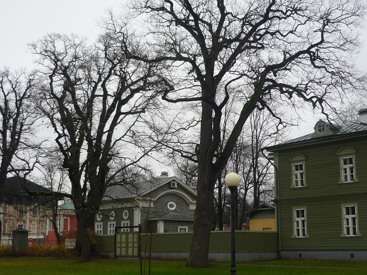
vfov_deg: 27.5
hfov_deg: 36.2
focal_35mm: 53
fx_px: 562
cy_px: 138
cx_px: 184
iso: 100
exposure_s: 1/160
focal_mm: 6.8
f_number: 3
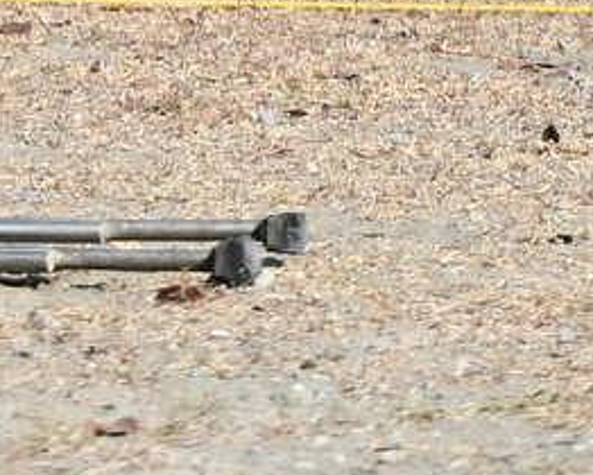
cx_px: -419
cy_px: -770
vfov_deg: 2.0
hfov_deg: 2.4
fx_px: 13840
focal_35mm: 788
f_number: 2.8
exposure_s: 1/3200
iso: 200
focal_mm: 110
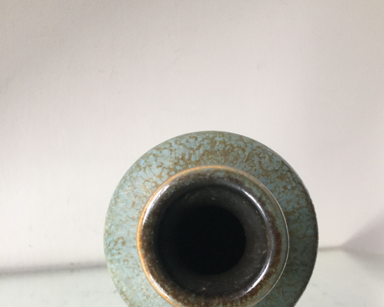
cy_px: 251
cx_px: 193
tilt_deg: -9.5
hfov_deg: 47.9
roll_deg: +0.0
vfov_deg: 37.6
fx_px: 432
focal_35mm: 38
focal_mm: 4.15
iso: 200
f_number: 2.2
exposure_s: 1/33
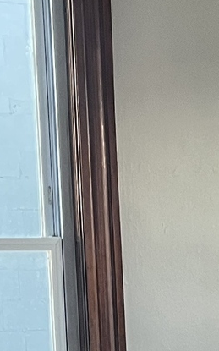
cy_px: 574
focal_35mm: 153
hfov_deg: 8.3
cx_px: 349
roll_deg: +0.0
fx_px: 1463
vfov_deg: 12.8
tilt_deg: -11.7
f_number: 1.6
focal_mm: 5.1
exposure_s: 1/94
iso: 125
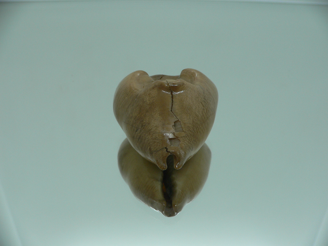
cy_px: 123
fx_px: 332
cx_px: 164
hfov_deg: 52.6
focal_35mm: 35
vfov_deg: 40.7
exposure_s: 1/60
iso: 80
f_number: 2.8
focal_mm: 4.6
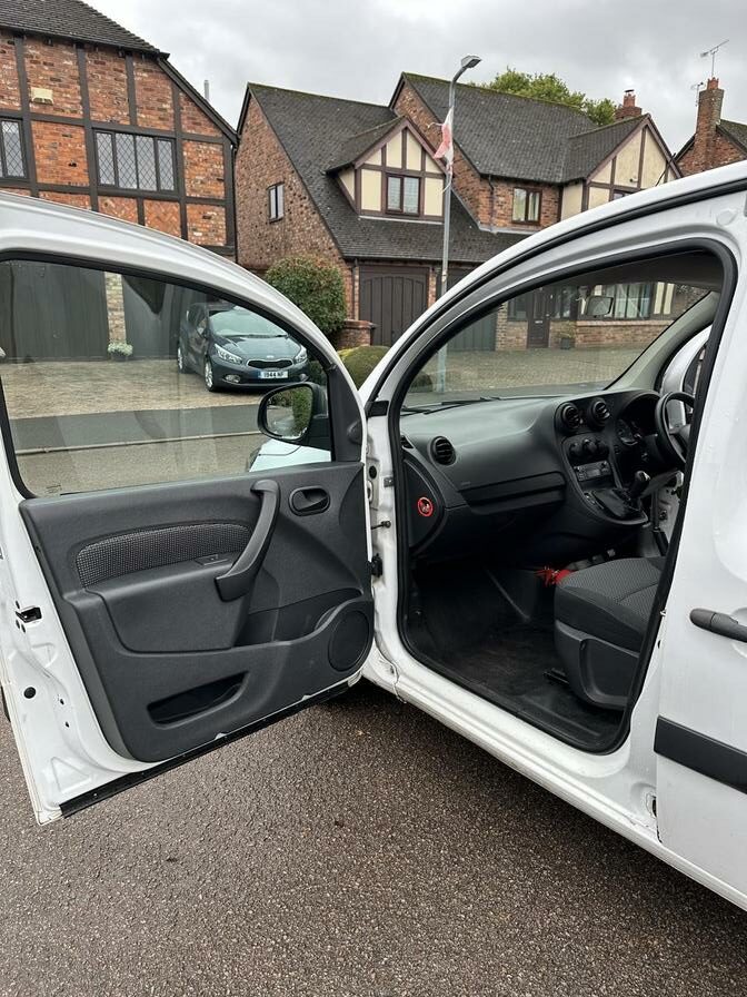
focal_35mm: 24
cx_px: 374
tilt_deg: -14.3
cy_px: 498
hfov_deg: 56.8
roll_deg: -1.5
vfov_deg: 71.6
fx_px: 691
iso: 64
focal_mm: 6.86
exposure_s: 1/220
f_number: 1.78
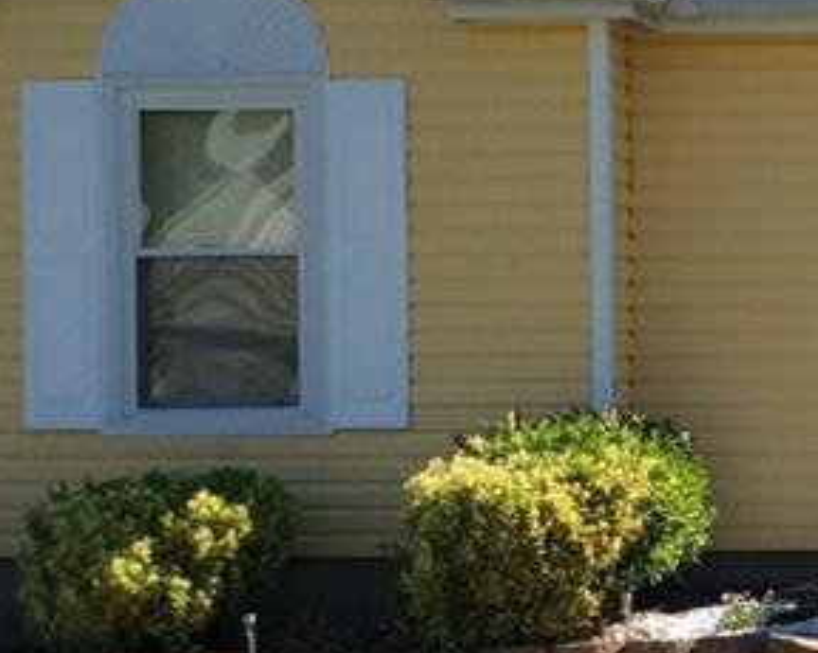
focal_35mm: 111
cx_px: 1147
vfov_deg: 13.9
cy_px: 383
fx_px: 2685
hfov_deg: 16.1
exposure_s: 1/1144
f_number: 2.4
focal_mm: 3.3
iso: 32
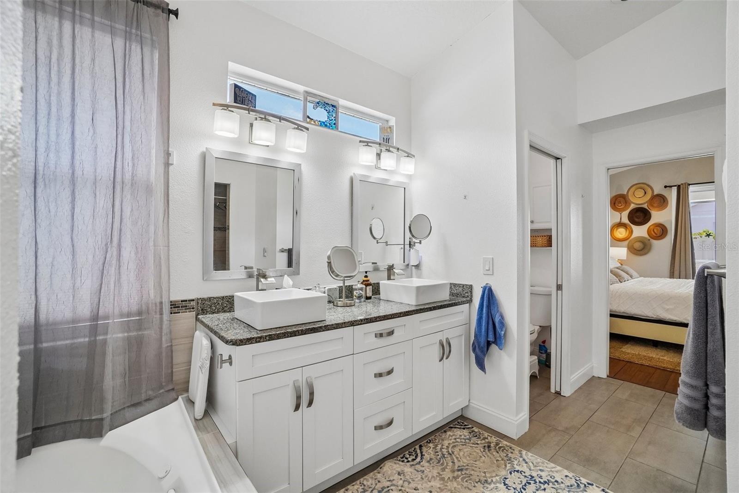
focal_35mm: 15
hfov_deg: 100.4
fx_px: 308
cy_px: 246
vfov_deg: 77.3
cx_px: 370
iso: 250
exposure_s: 1/30
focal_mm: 10
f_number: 8
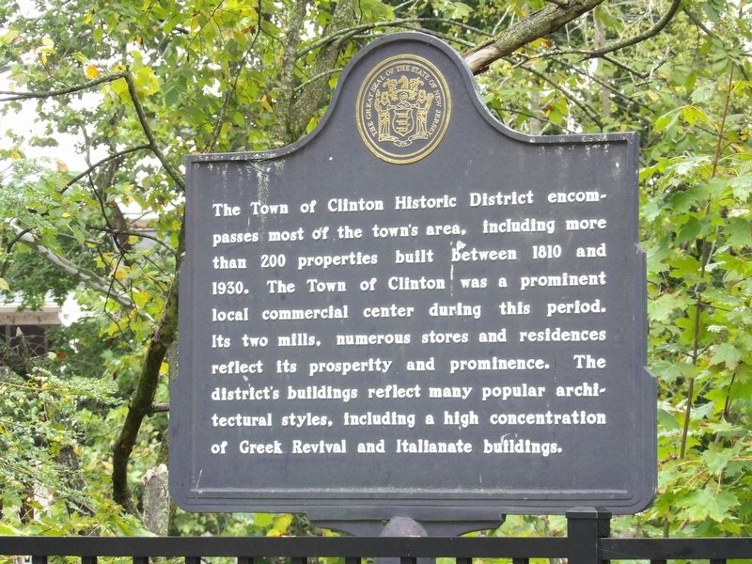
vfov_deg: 8.8
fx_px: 3671
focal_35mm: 169
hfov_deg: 11.7
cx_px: 376
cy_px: 282
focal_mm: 30.2
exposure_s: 1/50
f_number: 4.4
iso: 437
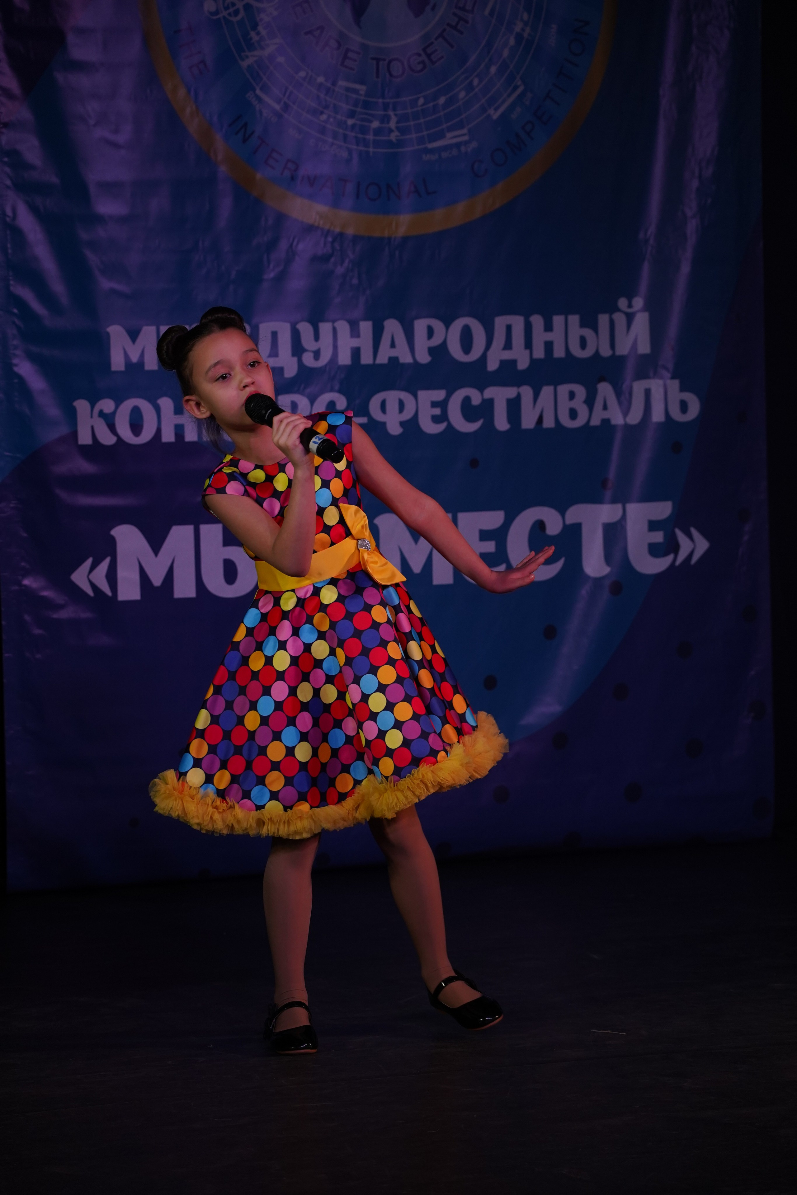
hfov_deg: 15.0
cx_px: 398
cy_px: 598
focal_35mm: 91
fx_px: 3022
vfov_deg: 22.4
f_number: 5.6
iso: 1600
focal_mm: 91
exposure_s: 1/400
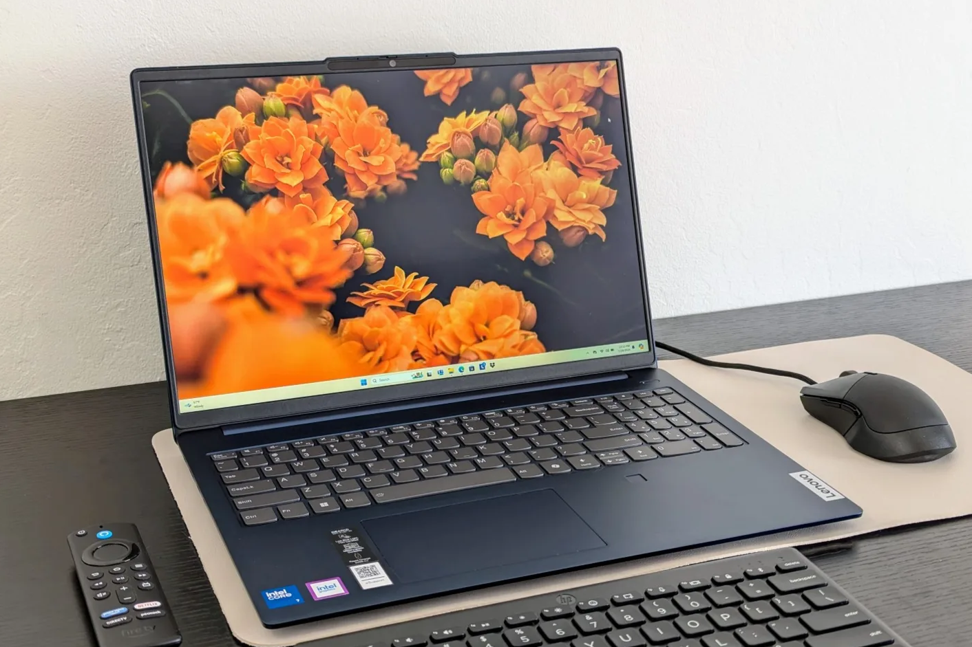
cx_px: 481
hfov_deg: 38.9
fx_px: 1377
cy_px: 339
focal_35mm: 51
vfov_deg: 26.5
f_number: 1.85
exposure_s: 1/32.2
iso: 48
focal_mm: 6.81
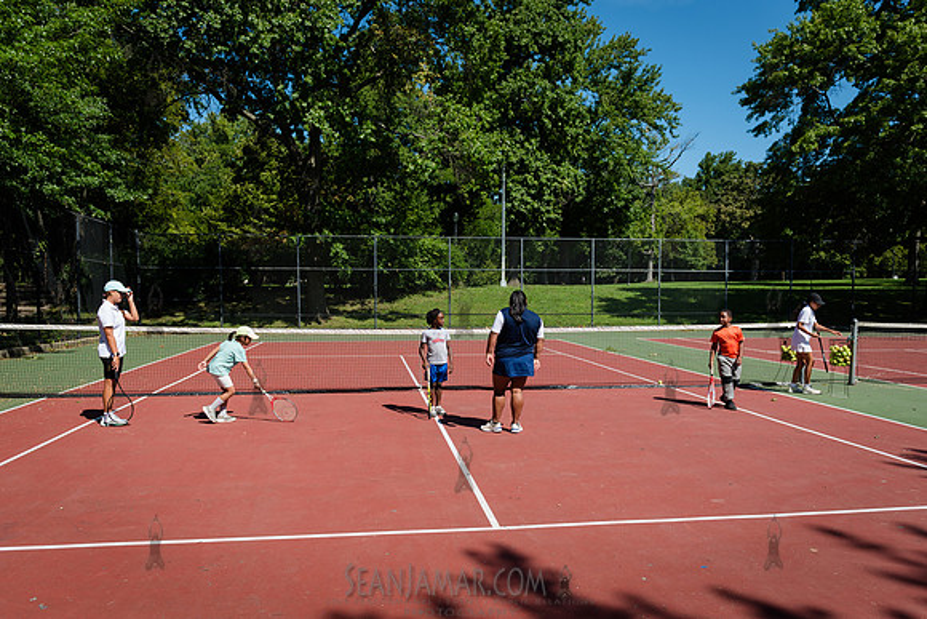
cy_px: 339
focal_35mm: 27
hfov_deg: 67.5
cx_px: 466
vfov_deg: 48.0
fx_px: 694
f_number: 3.5
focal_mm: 24
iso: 200
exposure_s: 1/1600
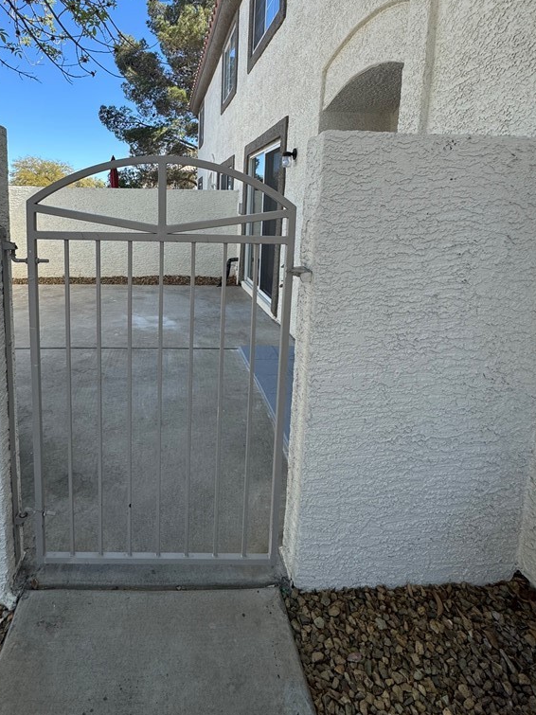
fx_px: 392
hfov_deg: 67.0
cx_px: 183
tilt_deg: -7.1
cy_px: 251
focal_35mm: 19
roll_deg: -1.2
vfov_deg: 82.4
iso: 40
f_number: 2.2
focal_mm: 2.22
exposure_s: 1/664
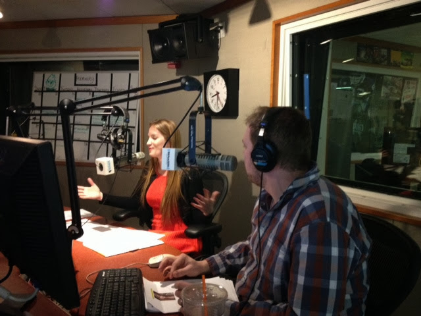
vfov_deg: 40.7
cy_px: 158
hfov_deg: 52.6
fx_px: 426
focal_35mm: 35
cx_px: 210
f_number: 2.4
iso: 400
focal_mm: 4.28
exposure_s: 1/20
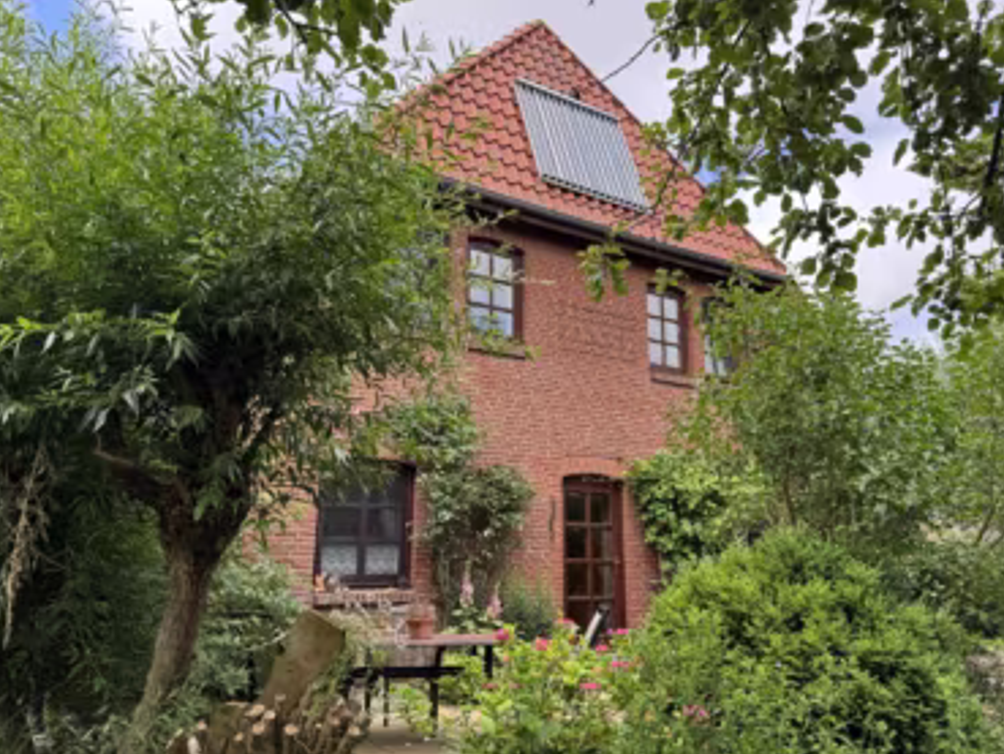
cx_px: 525
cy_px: 406
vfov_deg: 53.0
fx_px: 754
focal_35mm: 26
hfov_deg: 67.3
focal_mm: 6.76
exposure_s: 1/707
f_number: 1.78
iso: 80
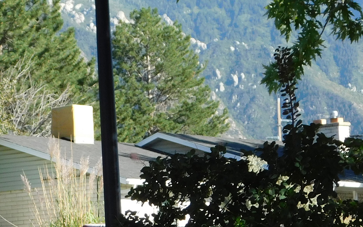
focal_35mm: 194
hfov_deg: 10.8
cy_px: 145
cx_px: 63
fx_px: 1920
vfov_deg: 6.8
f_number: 4.3
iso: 125
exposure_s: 1/400
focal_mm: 12.6
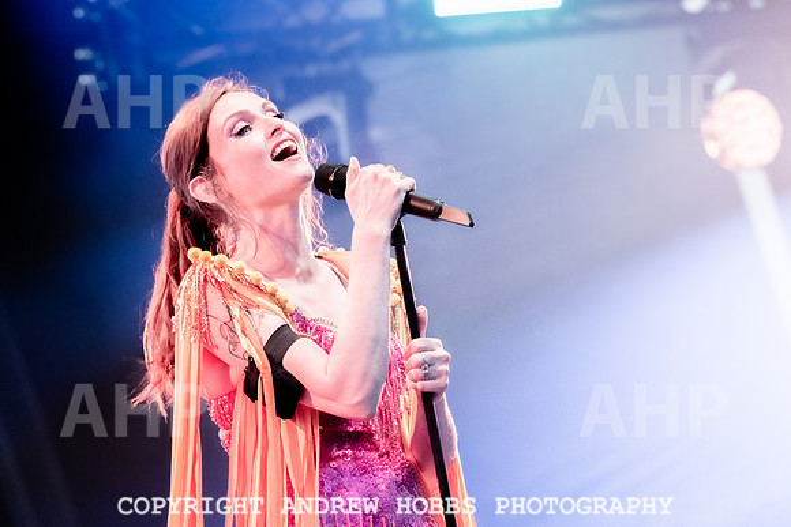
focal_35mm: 166
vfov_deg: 8.3
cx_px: 267
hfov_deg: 12.4
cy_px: 178
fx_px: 3641
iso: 4000
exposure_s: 1/400
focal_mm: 125
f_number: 5
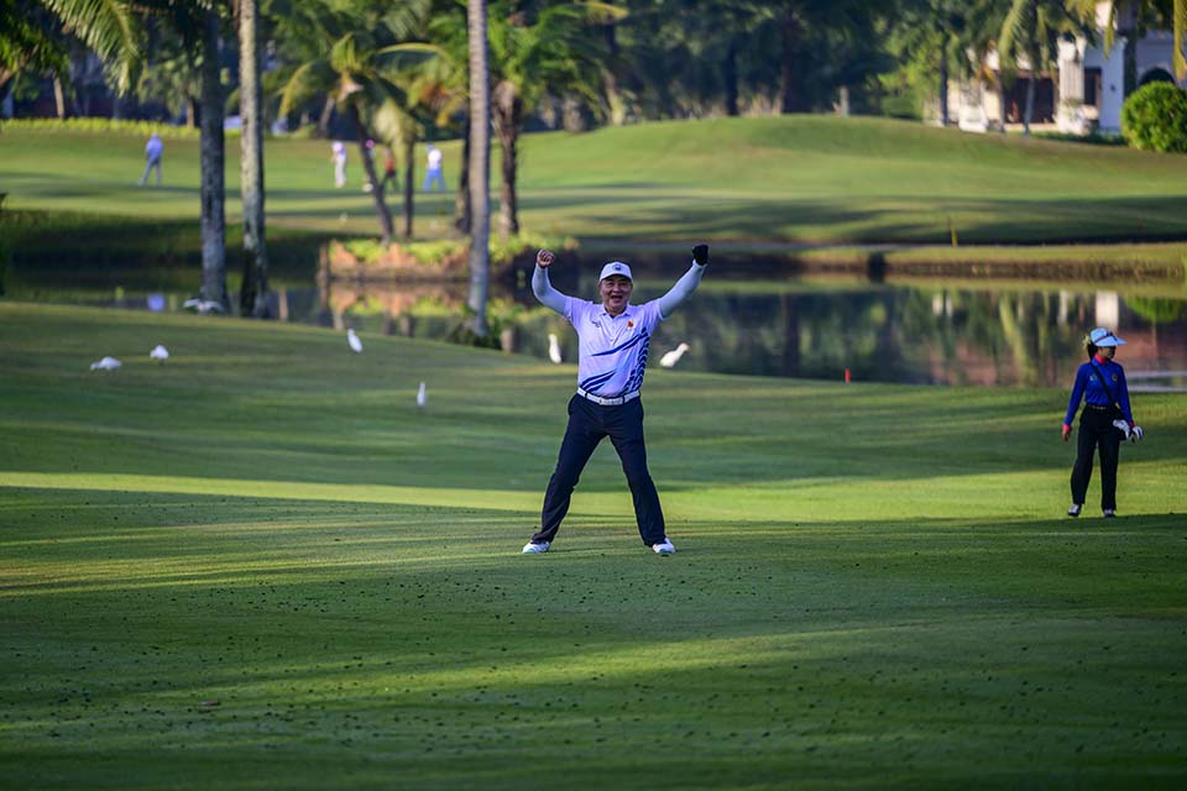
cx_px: 594
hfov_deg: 10.3
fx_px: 6594
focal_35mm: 200
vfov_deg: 6.9
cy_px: 396
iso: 500
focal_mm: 200
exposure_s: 1/3200
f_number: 2.8
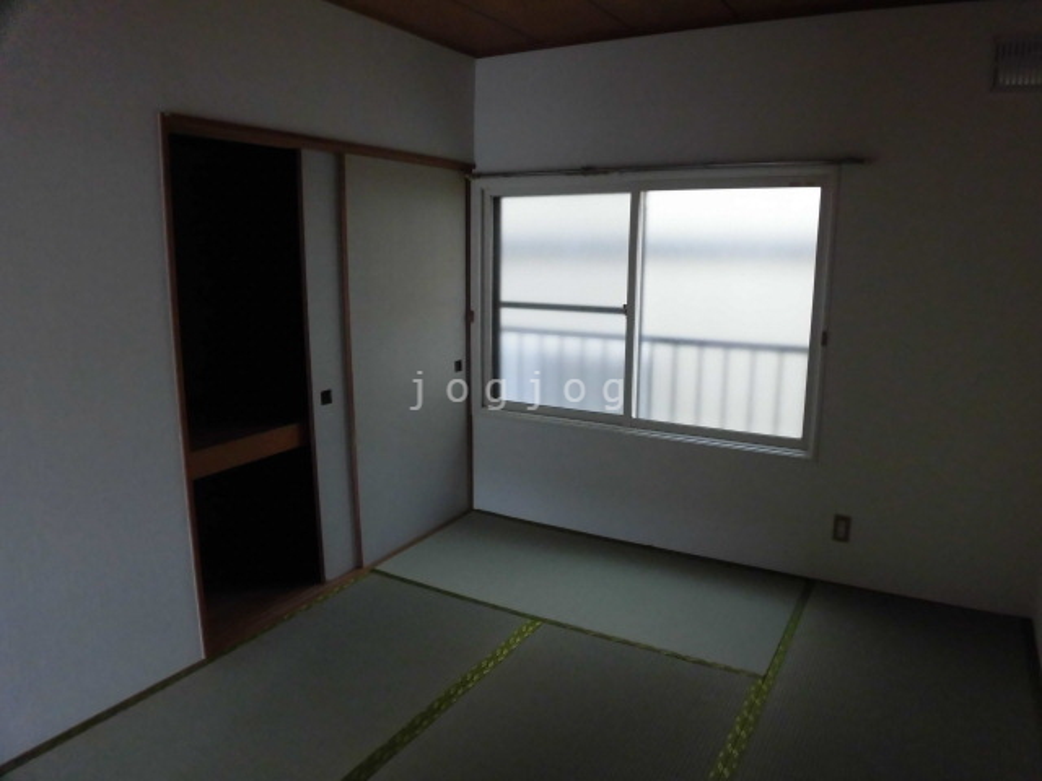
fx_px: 722
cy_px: 390
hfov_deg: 71.6
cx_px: 521
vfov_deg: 56.8
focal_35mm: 24
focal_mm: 4.3
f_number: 3.1
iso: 320
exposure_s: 1/30
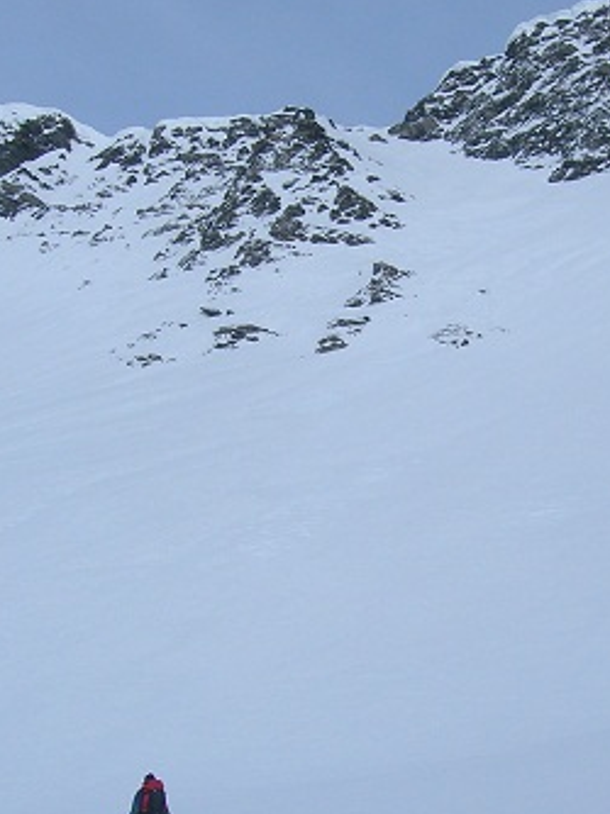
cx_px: 447
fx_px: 1435
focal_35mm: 61
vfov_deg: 31.7
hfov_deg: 23.8
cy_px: 436
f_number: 4.9
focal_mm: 5.7
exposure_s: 1/704
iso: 50
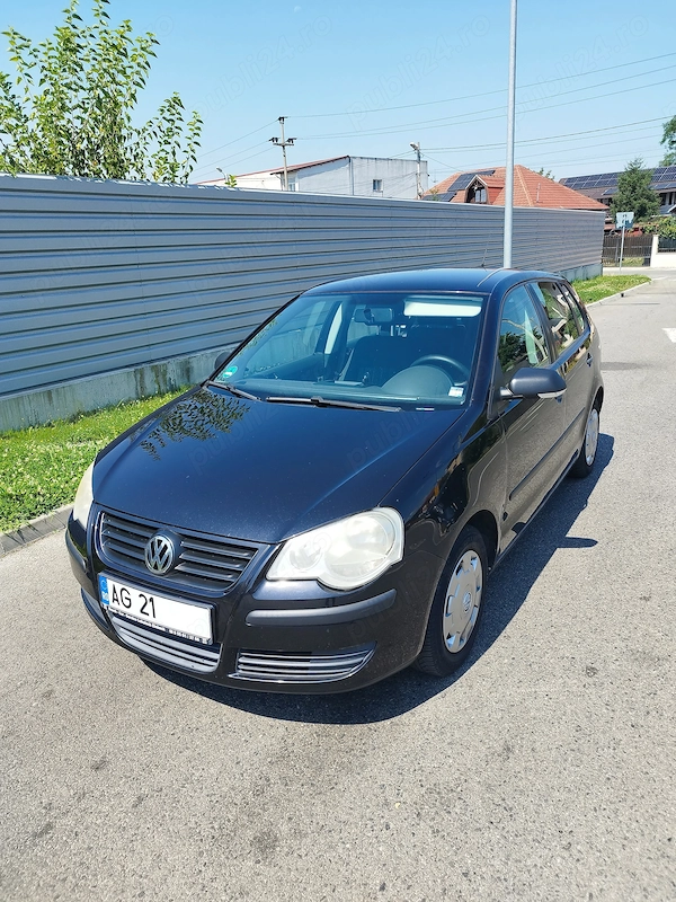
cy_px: 451
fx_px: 651
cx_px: 338
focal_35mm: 25
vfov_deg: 69.4
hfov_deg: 54.9
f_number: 1.89
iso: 50
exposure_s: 1/498
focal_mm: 5.95
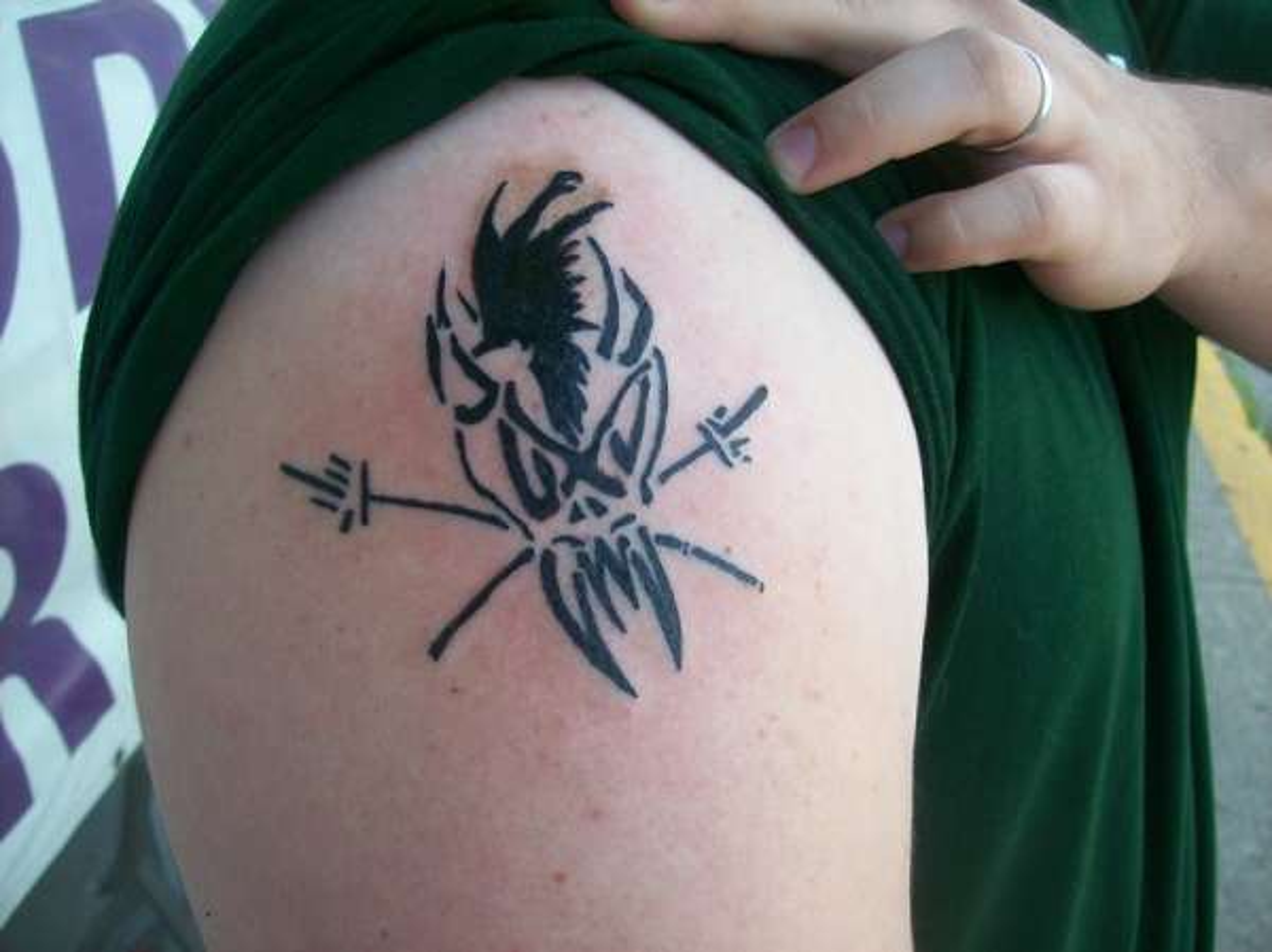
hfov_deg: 51.4
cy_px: 476
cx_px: 636
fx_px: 1322
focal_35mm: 36
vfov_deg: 39.6
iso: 80
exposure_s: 1/173
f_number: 2.7
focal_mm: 6
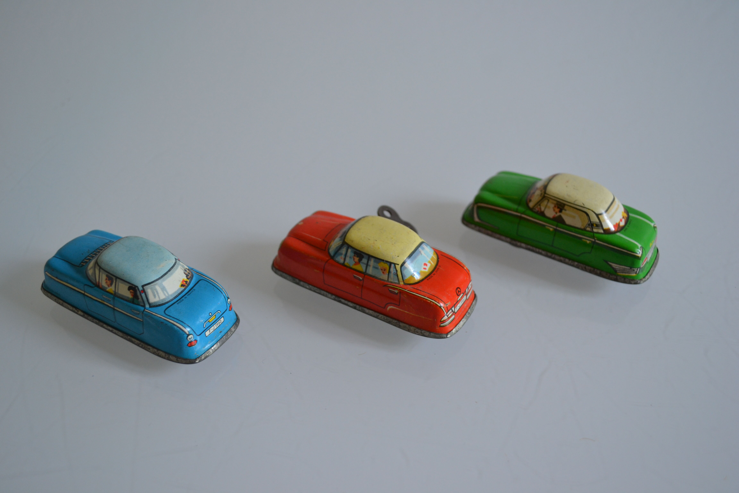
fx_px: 739
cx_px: 370
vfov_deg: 36.9
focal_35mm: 36
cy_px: 246
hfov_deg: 53.1
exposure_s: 1/60
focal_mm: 24
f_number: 4
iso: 400
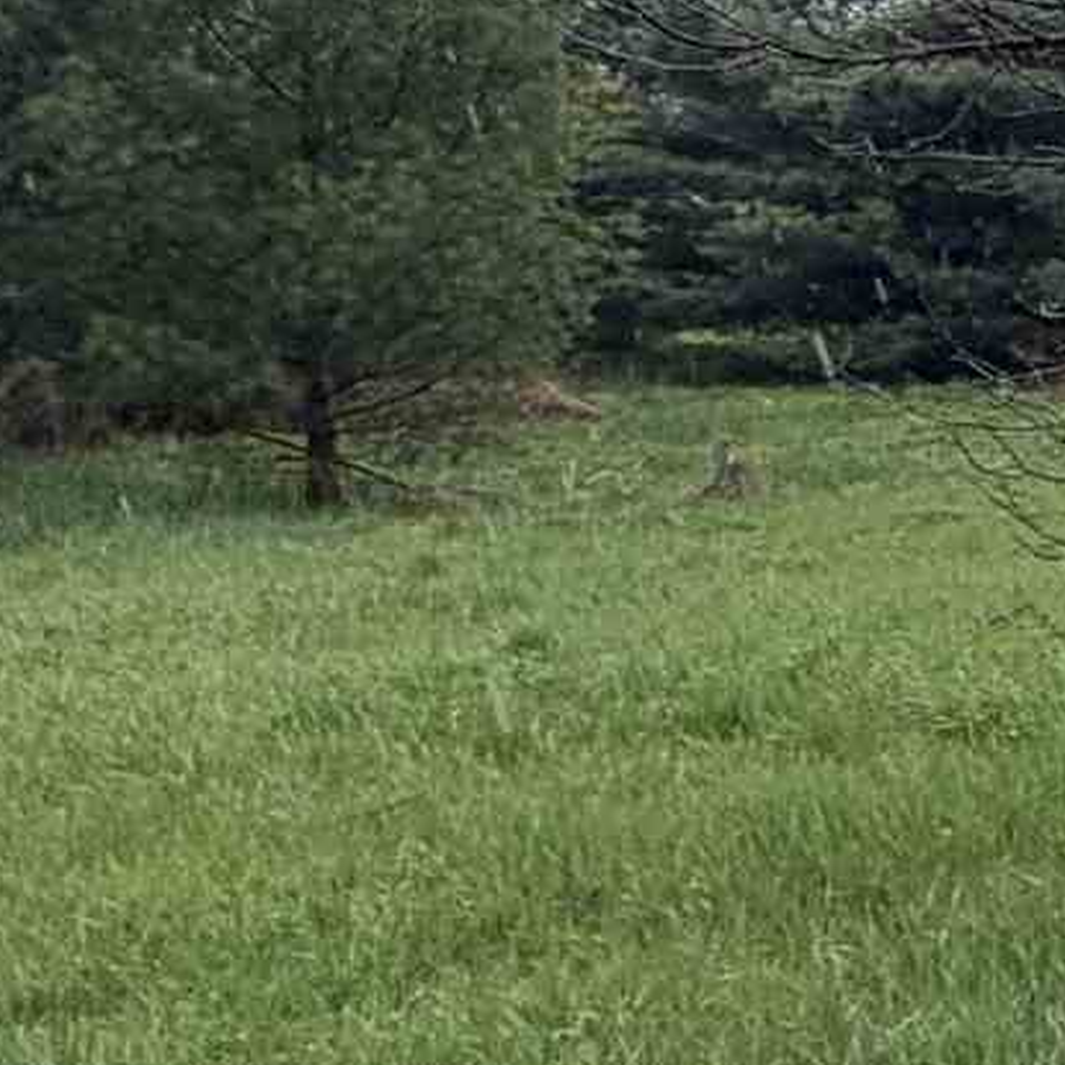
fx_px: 3202
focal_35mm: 92
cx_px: 2829
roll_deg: +2.2
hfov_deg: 12.6
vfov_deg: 18.9
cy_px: 567
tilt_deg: -1.8
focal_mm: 2.22
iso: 25
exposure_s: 1/770
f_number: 2.2
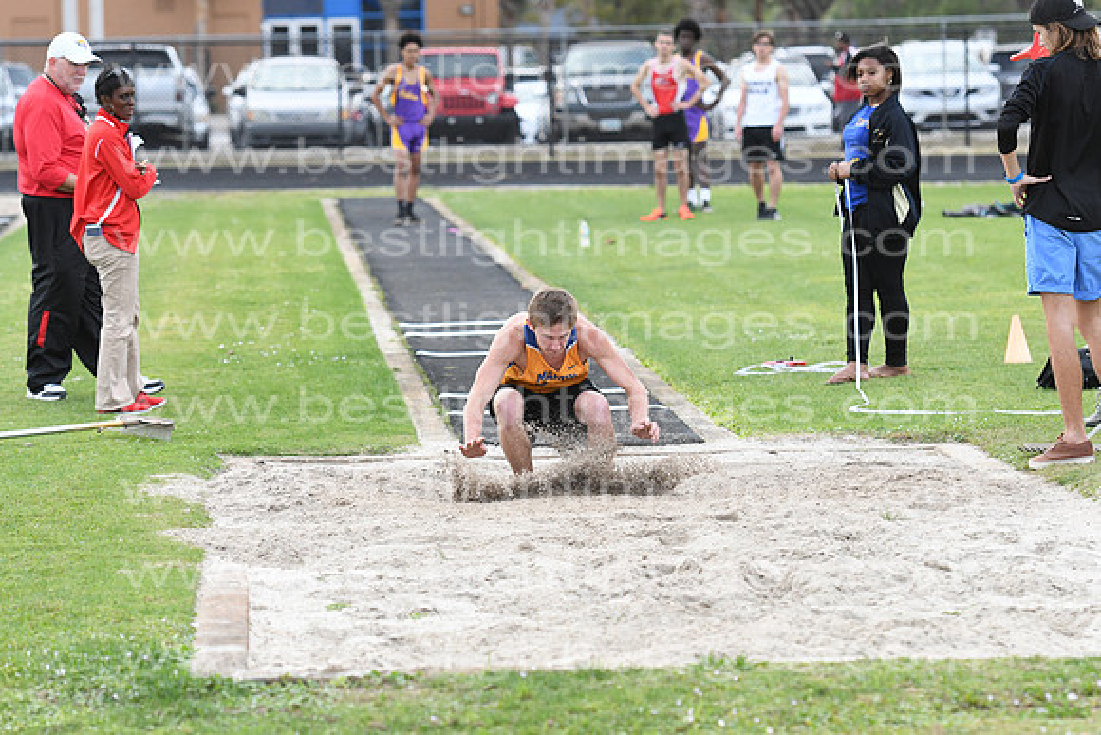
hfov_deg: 11.4
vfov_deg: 7.6
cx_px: 550
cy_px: 368
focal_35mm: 180
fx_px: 5506
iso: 1600
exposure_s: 1/2000
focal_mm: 120
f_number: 4
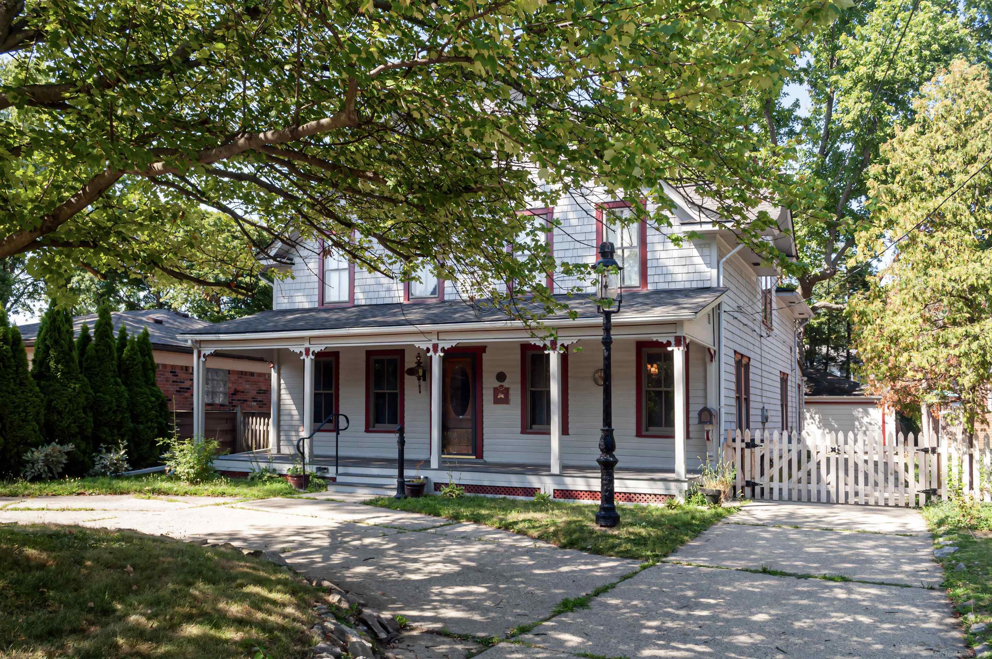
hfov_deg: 62.0
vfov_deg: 43.5
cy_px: 330
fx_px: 826
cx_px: 496
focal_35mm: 30
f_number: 8
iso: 200
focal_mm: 20
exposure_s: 1/80
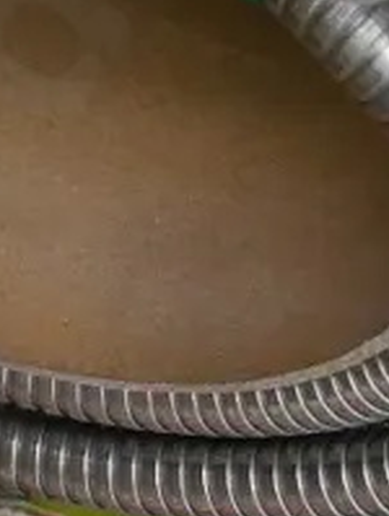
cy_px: 340
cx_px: -188
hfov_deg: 4.5
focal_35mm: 329
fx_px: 4914
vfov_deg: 6.0
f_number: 5.6
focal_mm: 32
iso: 3200
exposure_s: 1/30
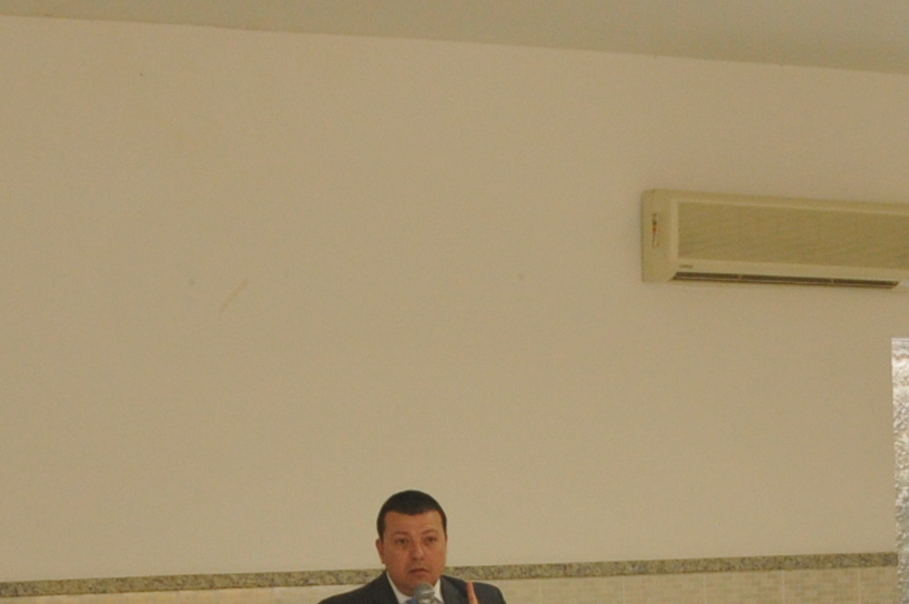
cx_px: 703
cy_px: 774
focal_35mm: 106
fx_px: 2673
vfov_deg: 12.5
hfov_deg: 19.1
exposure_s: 1/100
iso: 640
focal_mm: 18
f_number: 3.5
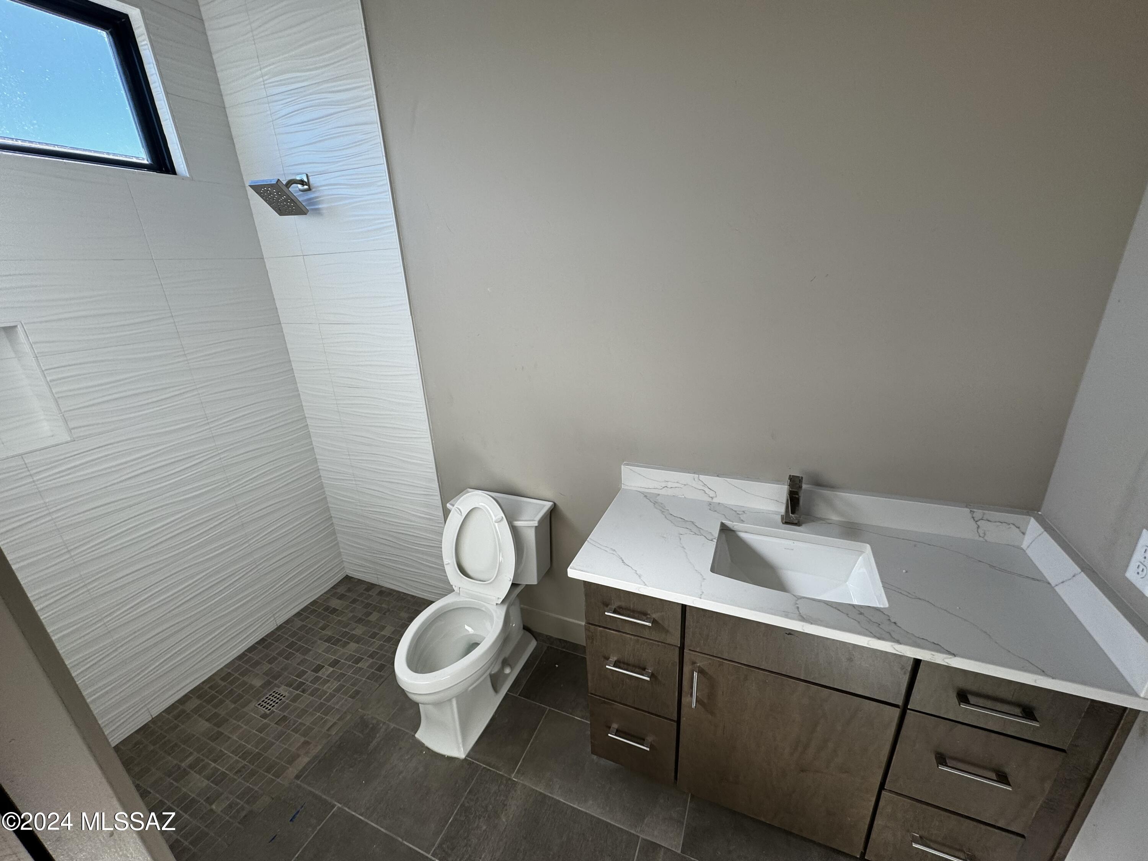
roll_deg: +2.2
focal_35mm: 14
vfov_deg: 85.7
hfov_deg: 102.1
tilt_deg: -20.6
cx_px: 574
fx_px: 464
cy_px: 430
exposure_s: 1/104
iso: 40
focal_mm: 2.22
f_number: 2.2
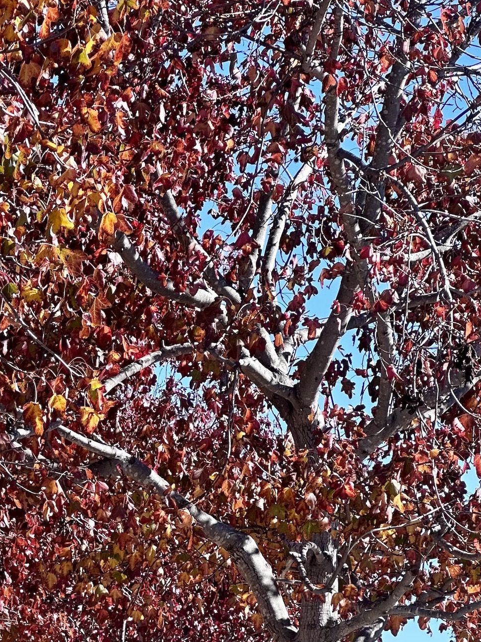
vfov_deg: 11.4
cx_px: -38
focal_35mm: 173
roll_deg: -1.4
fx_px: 3206
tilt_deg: +4.9
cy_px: 560
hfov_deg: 8.5
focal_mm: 9
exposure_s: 1/533
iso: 32
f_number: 2.8
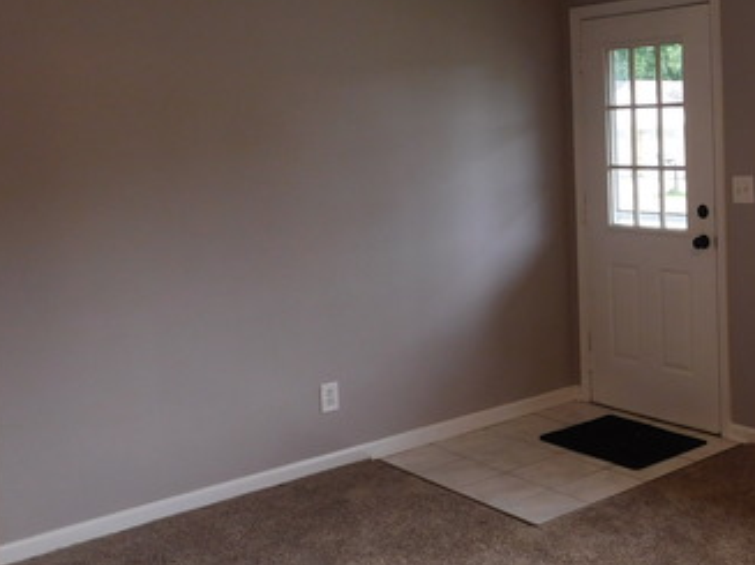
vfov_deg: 31.8
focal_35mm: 45
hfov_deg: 38.2
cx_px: 725
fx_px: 981
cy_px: 166
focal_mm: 4
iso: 125
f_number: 3
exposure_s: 1/30
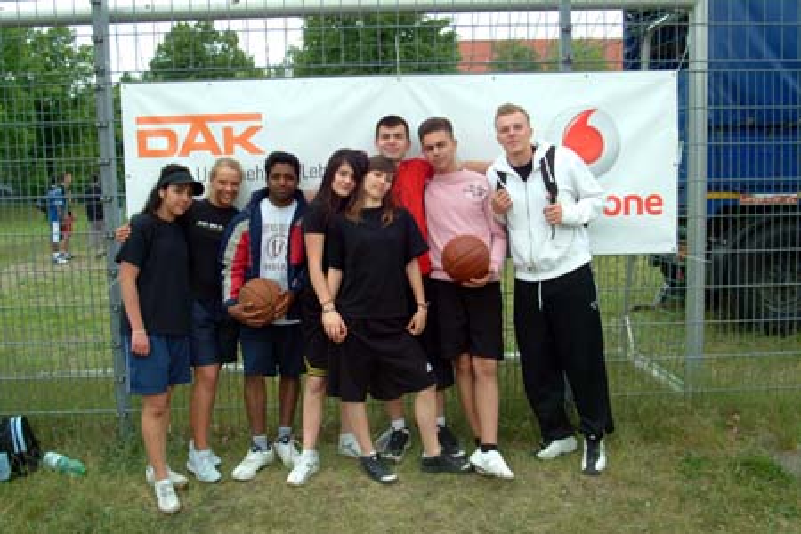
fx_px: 734
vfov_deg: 40.0
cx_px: 400
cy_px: 267
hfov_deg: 57.2
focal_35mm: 33
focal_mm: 22
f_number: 8
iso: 400
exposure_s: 1/250
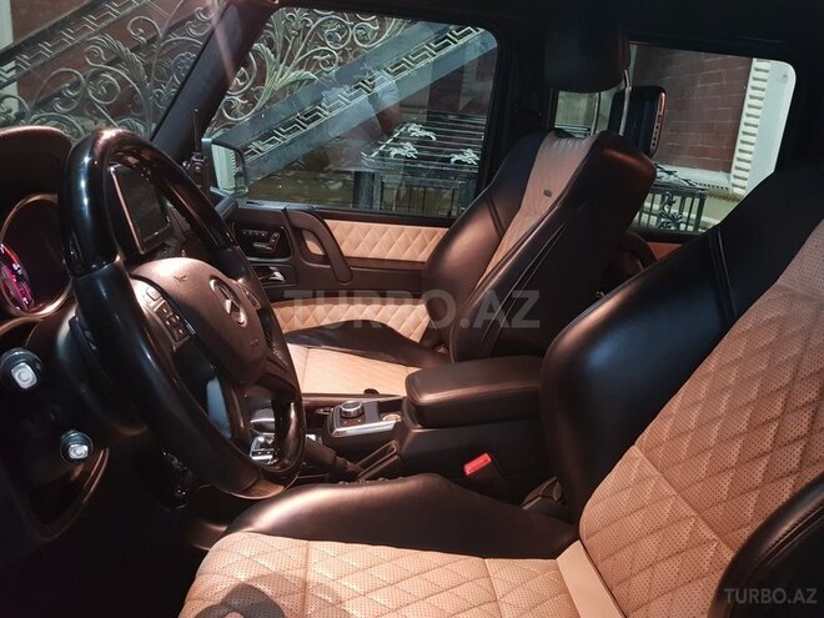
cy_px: 309
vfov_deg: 53.1
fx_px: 619
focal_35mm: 26
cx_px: 412
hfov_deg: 67.3
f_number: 1.7
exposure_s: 1/10
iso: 400
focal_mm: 4.2
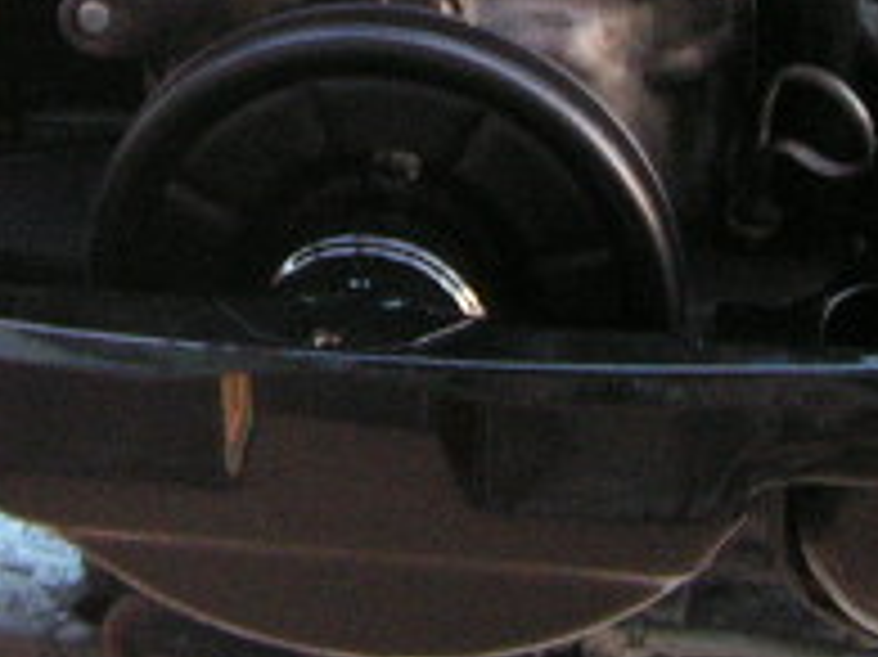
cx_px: 500
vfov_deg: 11.4
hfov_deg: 15.8
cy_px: -279
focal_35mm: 125
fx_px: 3169
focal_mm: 6.3
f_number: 2.8
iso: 200
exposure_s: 1/13
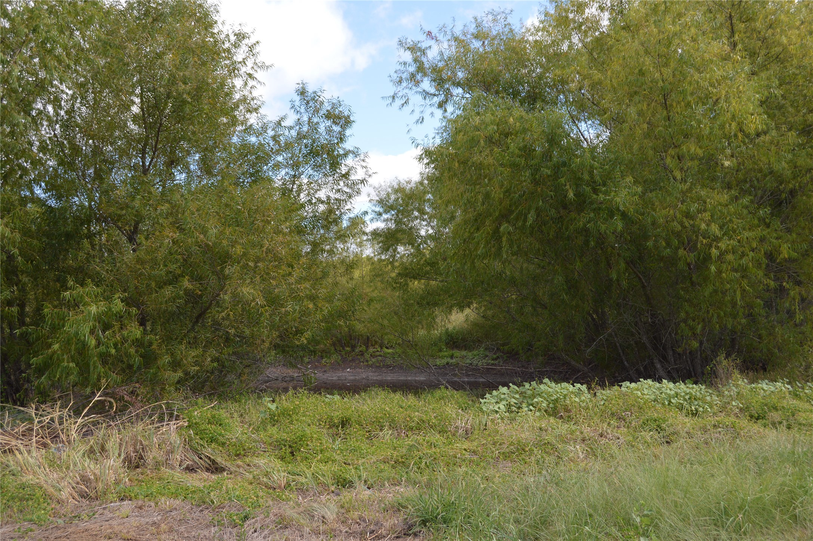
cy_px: 270
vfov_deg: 34.1
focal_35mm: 39
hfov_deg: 49.6
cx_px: 406
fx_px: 880
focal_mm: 26
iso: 100
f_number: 5.6
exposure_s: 1/200
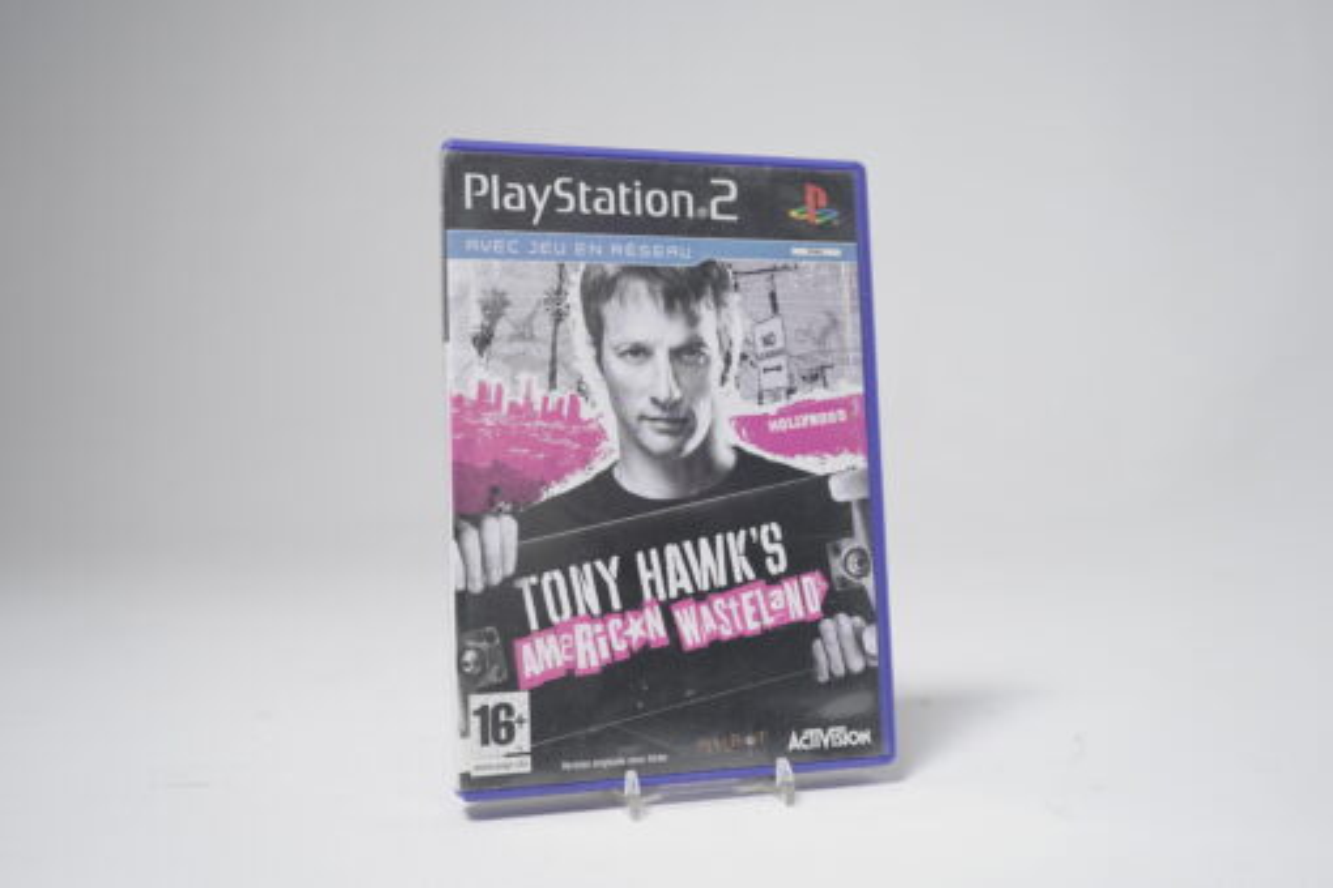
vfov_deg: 38.9
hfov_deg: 55.8
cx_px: 666
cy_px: 444
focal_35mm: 34
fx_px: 1259
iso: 125
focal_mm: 34
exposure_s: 1/4
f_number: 5.6
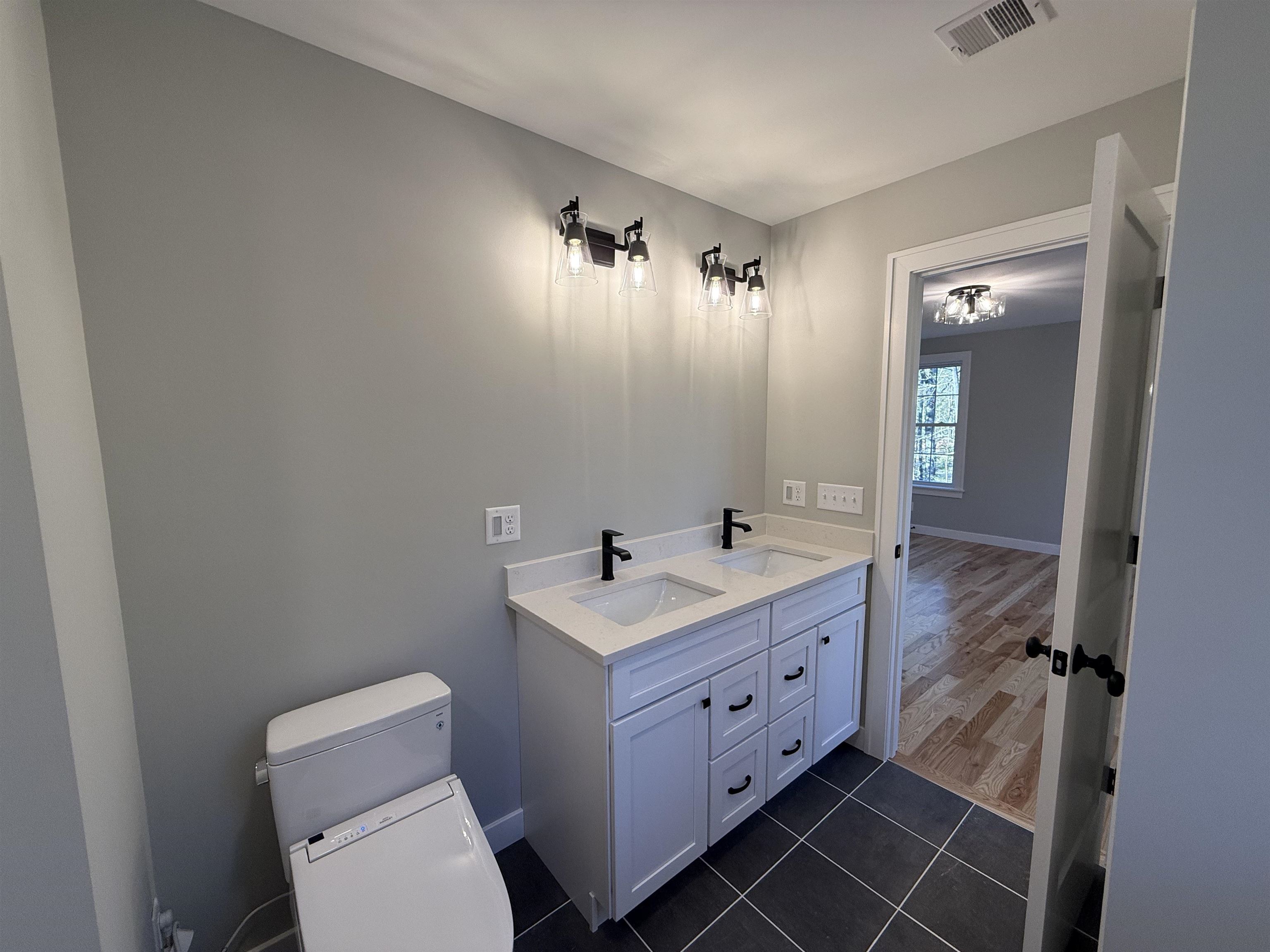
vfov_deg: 85.7
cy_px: 476
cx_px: 635
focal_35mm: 14
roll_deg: -0.1
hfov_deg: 102.1
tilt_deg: -6.3
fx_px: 514
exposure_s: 1/132
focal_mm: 2.22
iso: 64
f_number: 2.2
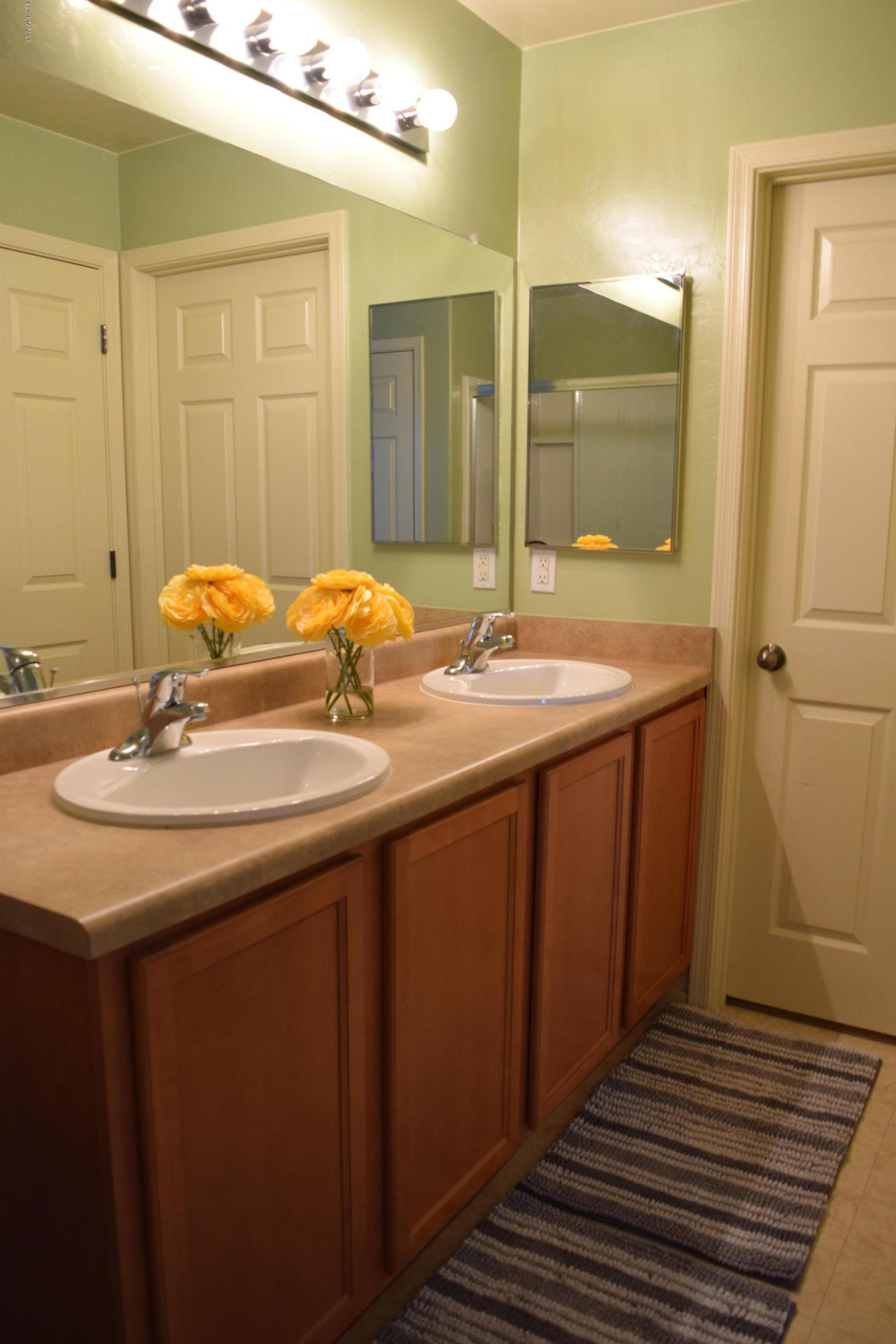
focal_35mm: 27
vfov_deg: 67.4
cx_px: 448
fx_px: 1008
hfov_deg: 47.9
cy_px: 672
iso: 720
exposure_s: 1/60
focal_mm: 18
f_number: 4
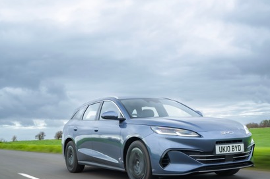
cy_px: 117
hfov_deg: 41.2
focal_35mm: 48
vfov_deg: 28.0
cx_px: 155
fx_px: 358
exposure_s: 1/30
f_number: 9
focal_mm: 32.5
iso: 400
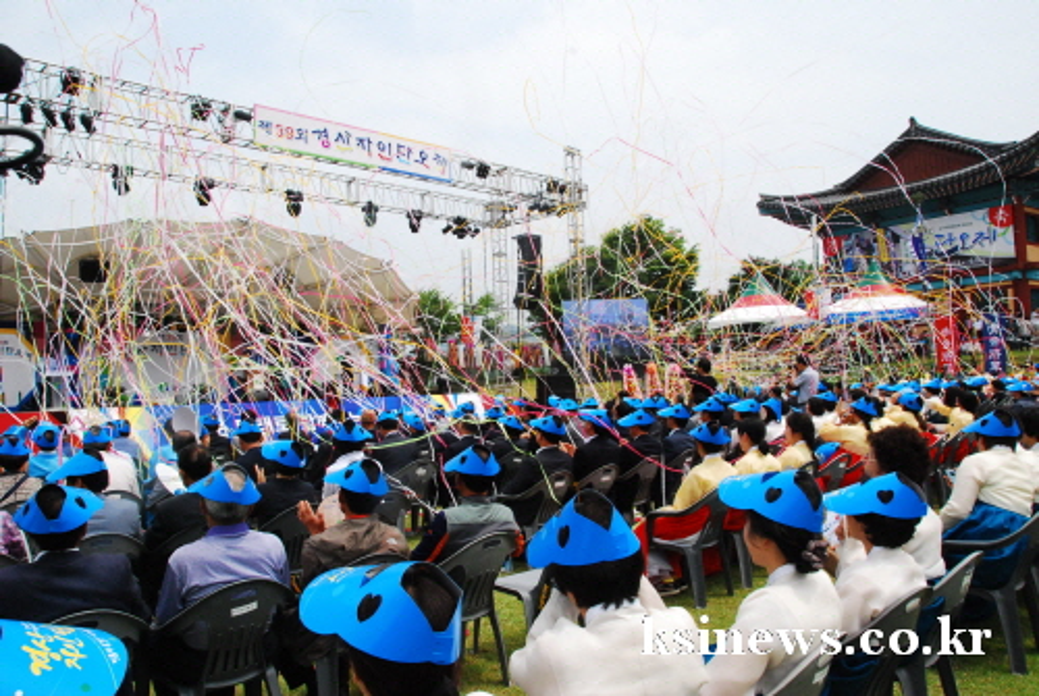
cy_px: 348
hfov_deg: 67.3
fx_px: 780
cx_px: 520
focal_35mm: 27
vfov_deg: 48.1
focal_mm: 18
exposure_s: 1/640
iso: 1250
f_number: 13
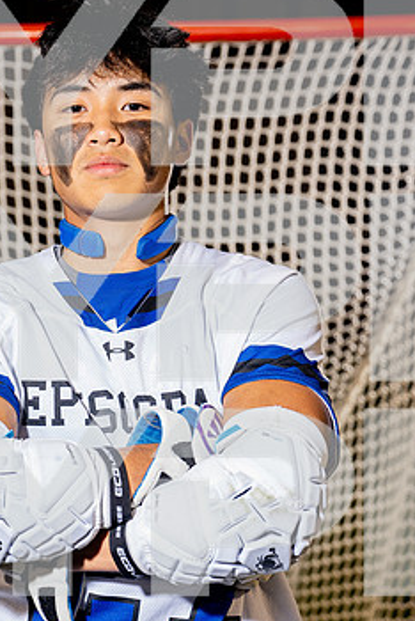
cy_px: 288
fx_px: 1829
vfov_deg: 19.3
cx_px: 122
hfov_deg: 12.9
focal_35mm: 106
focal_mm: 64
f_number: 4
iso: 400
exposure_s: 1/250
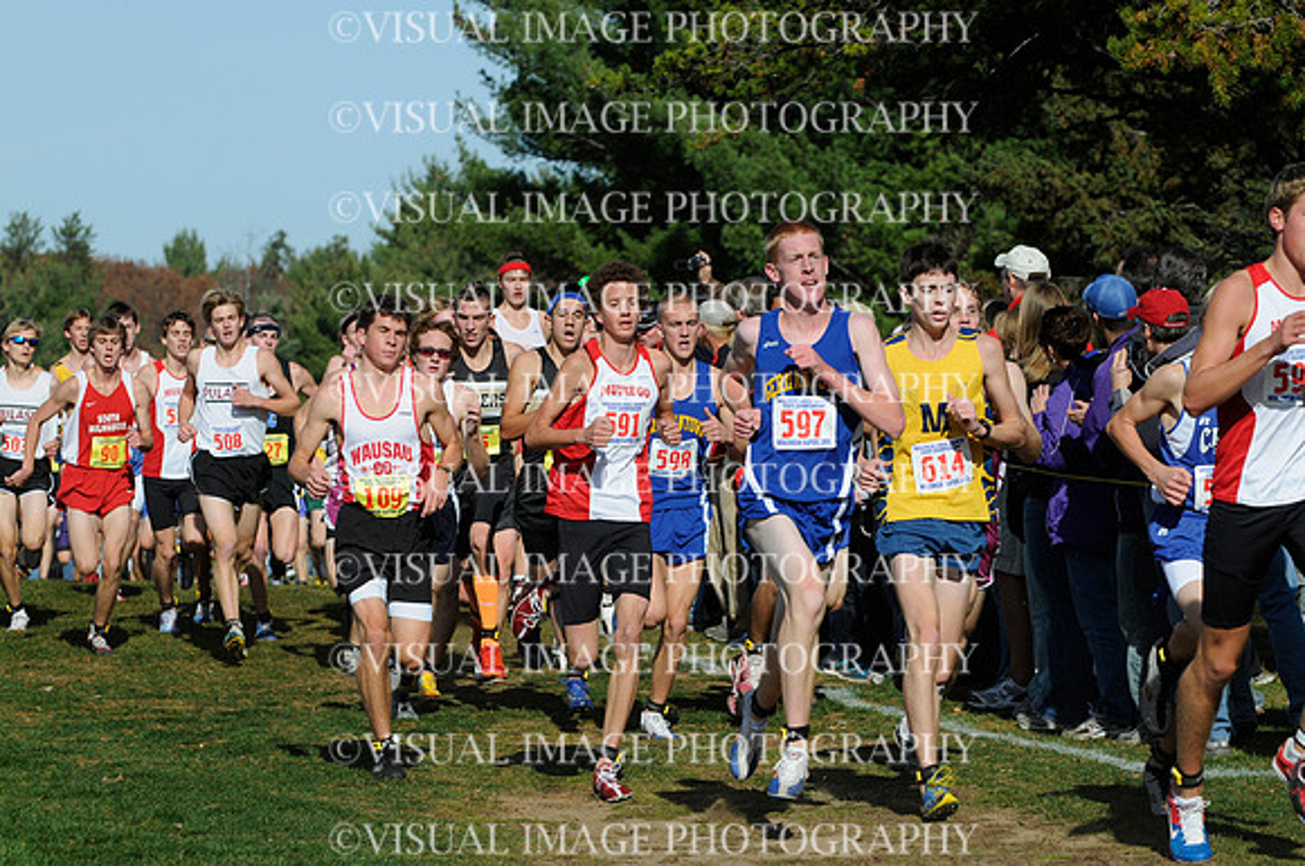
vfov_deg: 7.3
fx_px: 6787
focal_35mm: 188
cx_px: 652
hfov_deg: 11.0
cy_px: 433
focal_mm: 125
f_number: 5.6
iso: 200
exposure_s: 1/1000
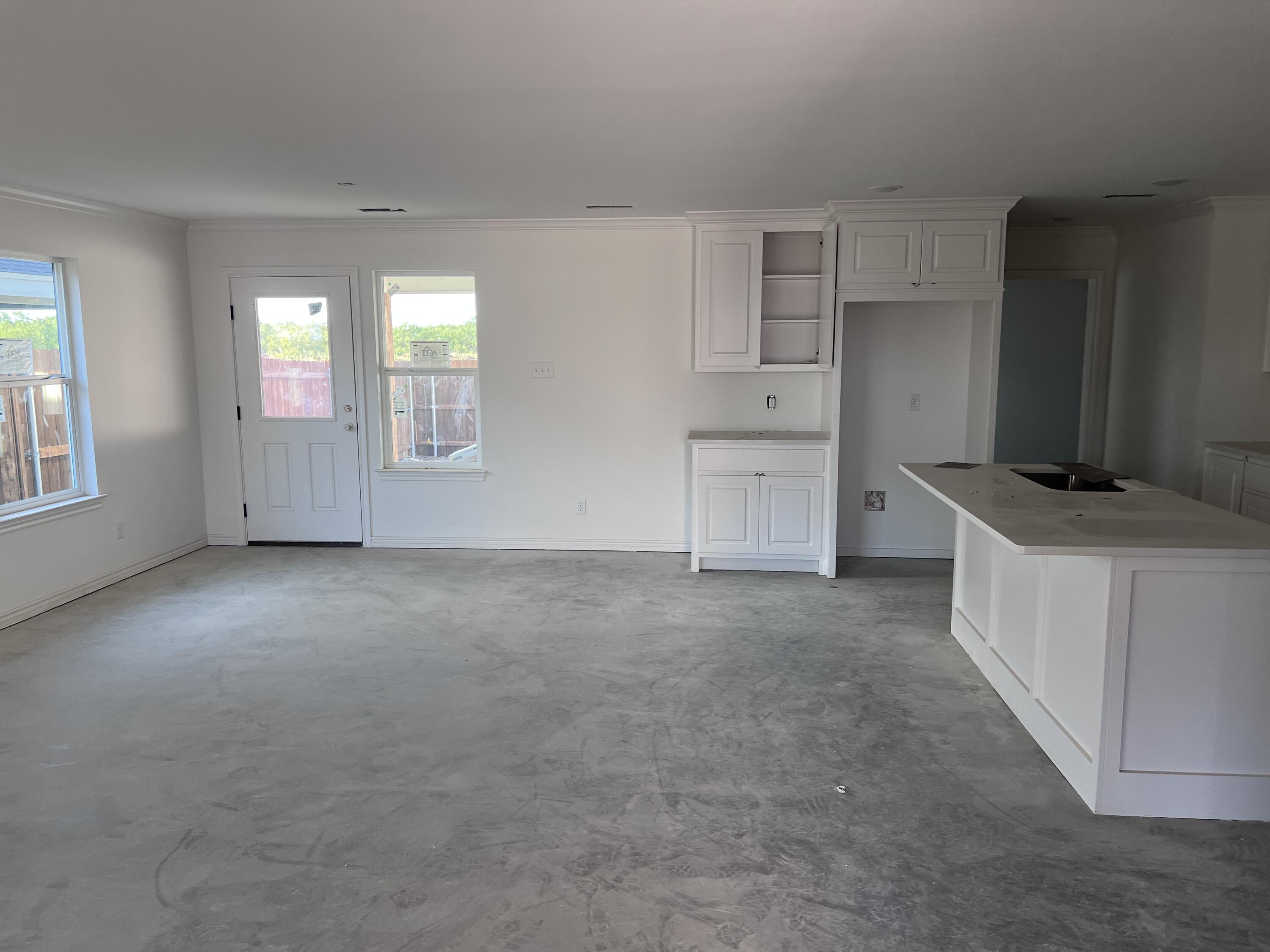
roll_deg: -0.8
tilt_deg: -8.3
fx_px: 954
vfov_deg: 53.1
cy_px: 476
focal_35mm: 26
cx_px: 635
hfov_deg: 67.3
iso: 64
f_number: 1.5
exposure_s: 1/121
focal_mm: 5.7
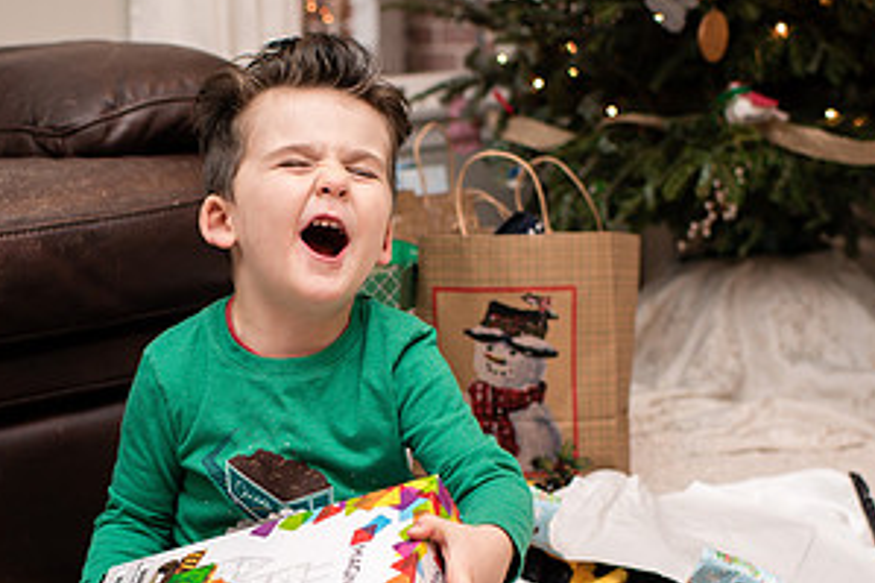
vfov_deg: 19.8
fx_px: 1652
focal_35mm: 68
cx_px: 199
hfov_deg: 29.1
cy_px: 473
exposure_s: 1/200
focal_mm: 35
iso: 400
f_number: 2.8
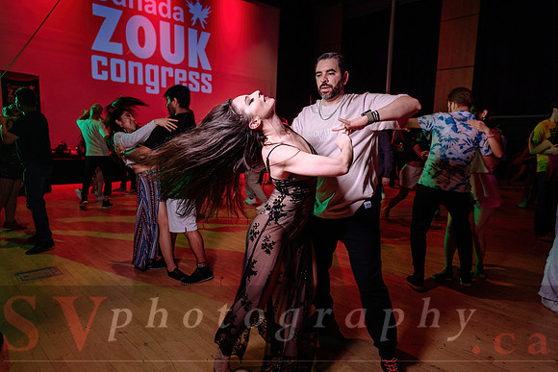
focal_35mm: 24
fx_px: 372
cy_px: 186
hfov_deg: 73.7
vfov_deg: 53.2
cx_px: 279
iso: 1250
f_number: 2.8
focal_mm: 24
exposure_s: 1/60
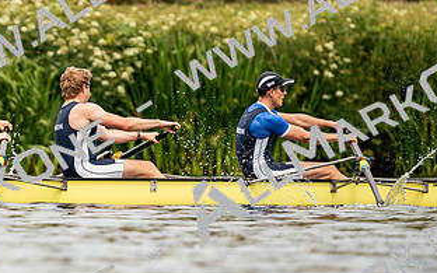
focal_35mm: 1082
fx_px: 12886
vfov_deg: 1.2
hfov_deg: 1.9
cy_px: 114
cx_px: 73
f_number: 6.3
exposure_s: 1/2000
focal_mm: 571
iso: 320
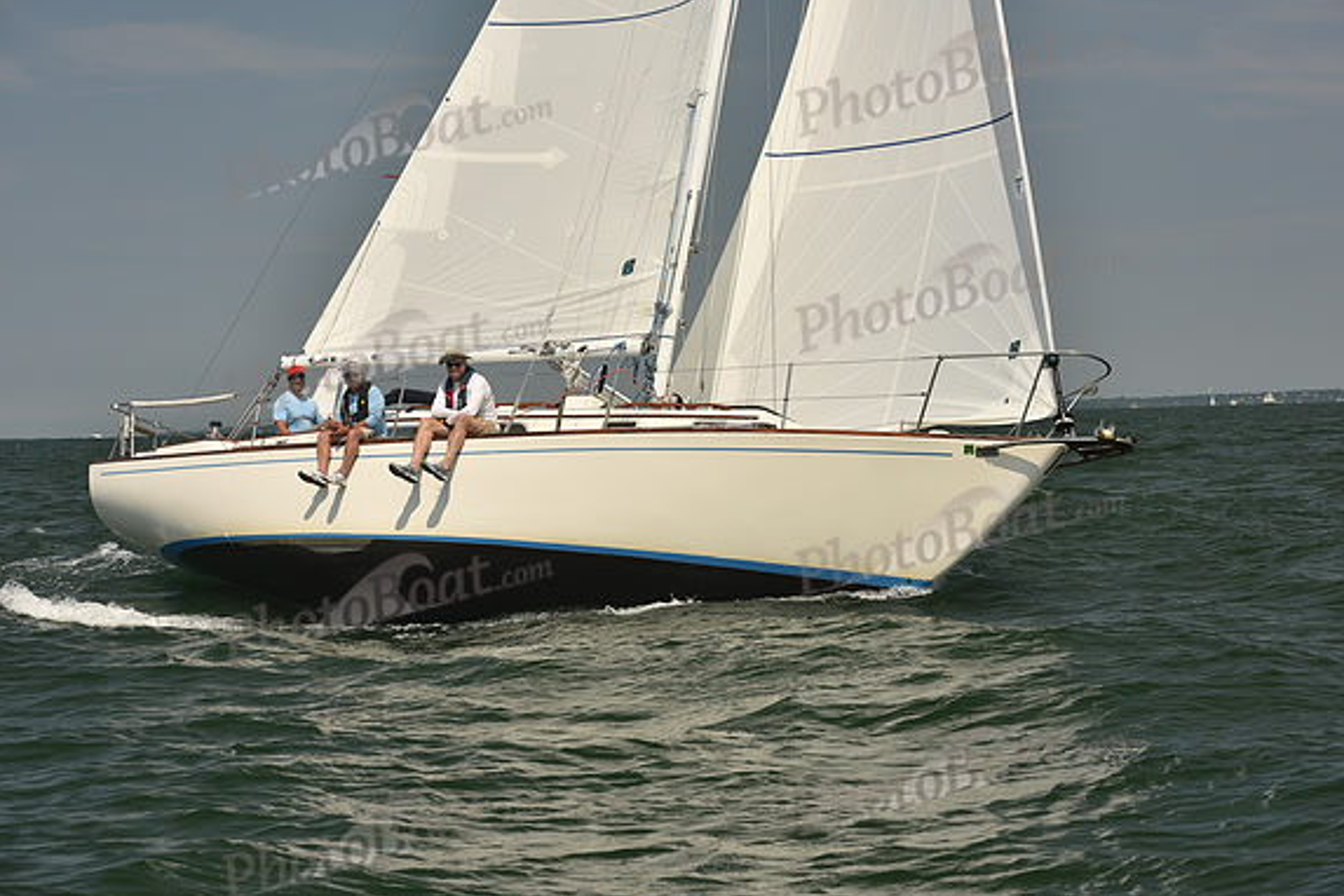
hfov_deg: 25.1
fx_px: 3024
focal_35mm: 81
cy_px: 447
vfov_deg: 16.9
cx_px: 676
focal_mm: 80
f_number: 8
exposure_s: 1/1000
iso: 320
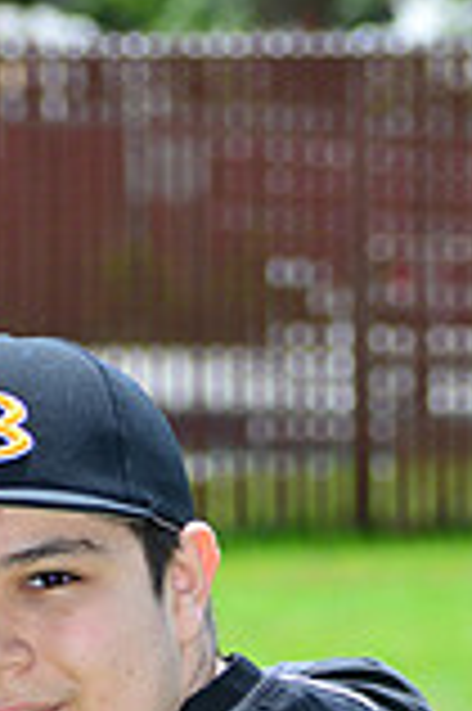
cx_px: 303
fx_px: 8396
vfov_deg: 4.8
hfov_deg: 3.2
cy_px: 886
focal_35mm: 426
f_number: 8
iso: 200
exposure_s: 1/200
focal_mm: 116
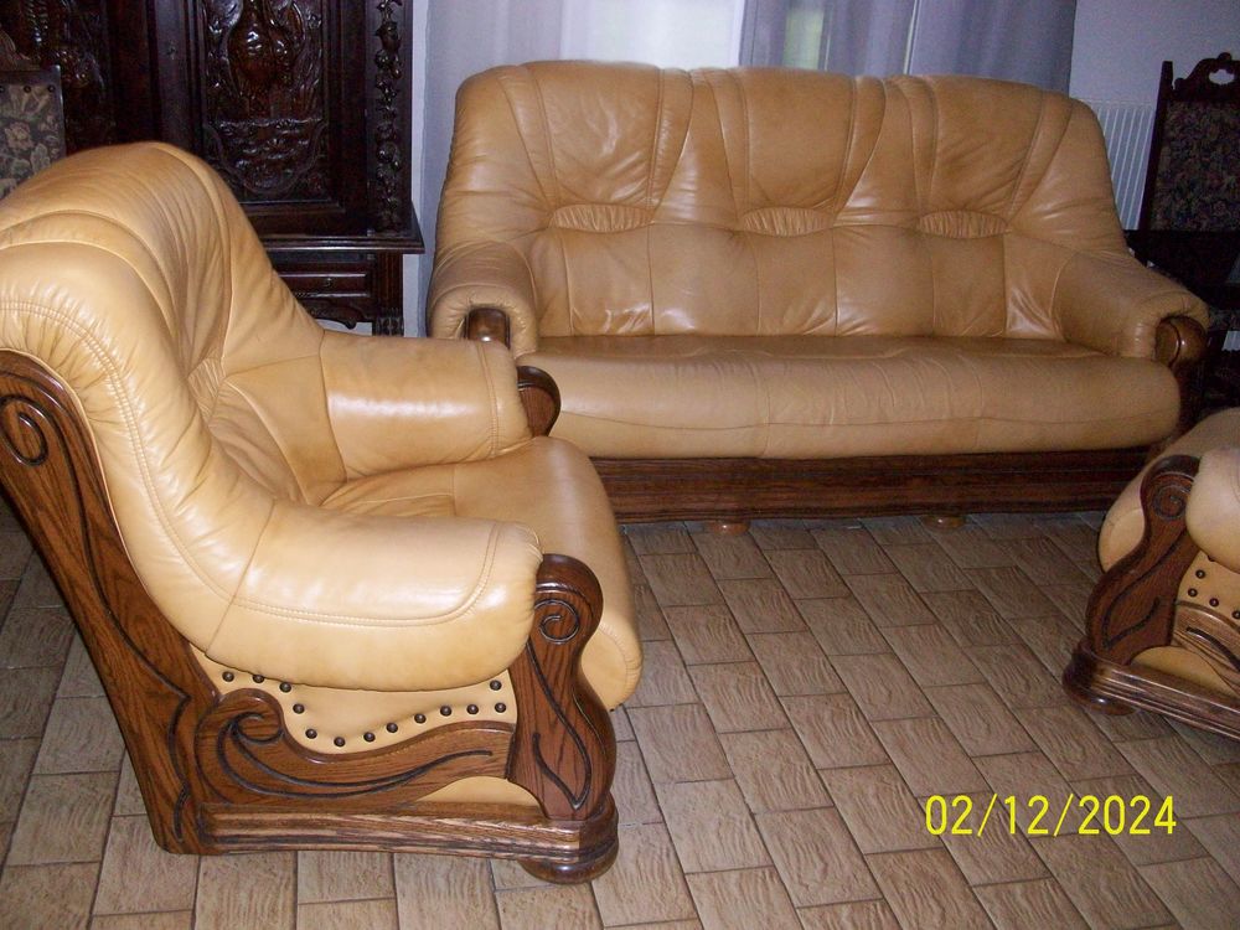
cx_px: 620
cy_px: 465
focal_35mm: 34
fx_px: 1218
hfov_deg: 54.0
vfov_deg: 41.8
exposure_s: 1/60
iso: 200
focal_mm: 5.7
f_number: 2.8
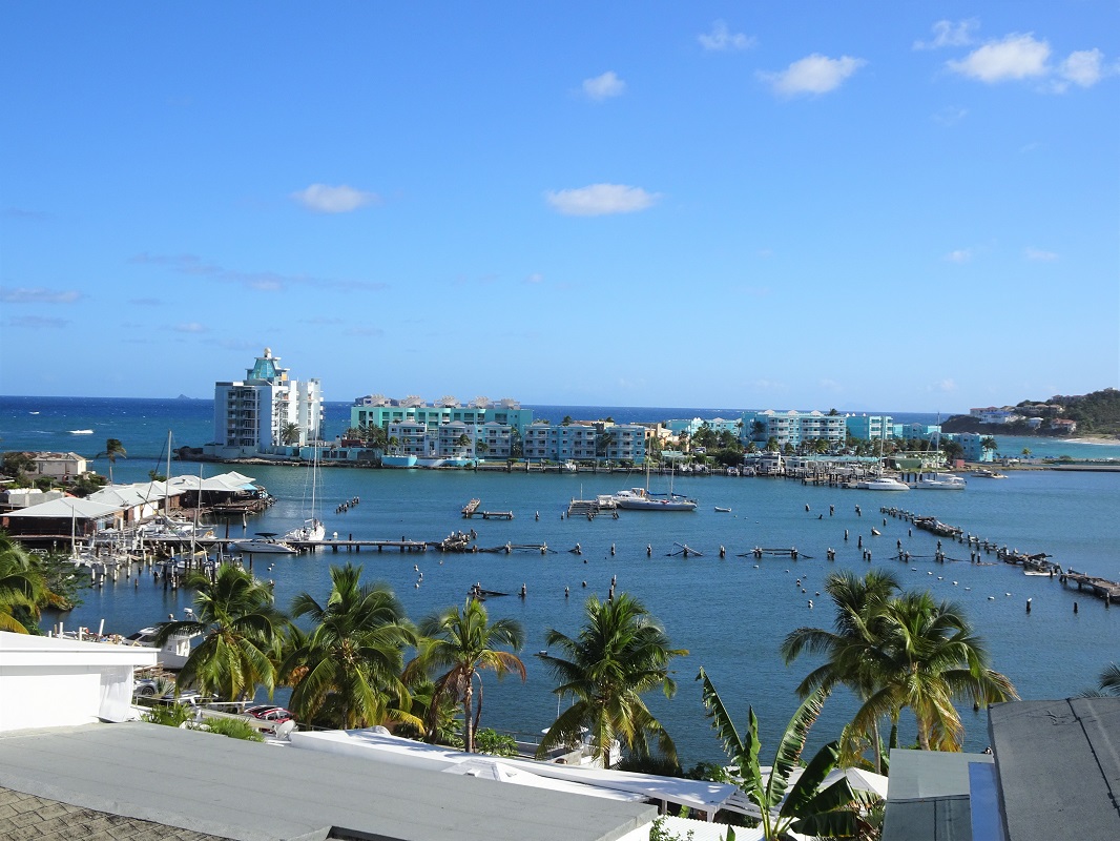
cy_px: 420
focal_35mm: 41
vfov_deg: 35.1
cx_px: 560
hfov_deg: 45.8
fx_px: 1327
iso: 80
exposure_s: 1/800
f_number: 4
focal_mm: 7.05
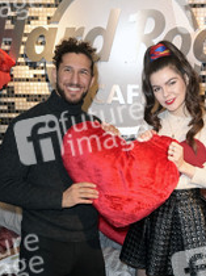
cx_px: 119
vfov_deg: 29.1
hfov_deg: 22.2
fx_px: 525
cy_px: 200
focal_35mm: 66
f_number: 5.6
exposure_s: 1/125
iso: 3200
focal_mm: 36
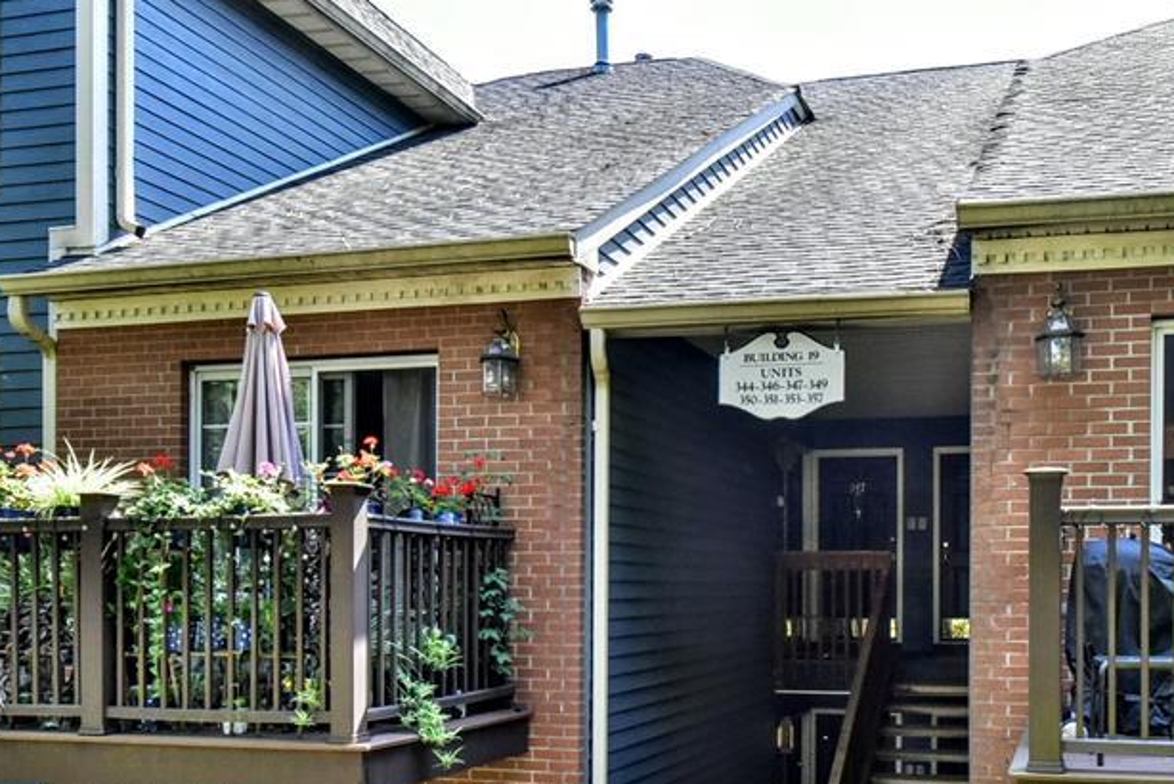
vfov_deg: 32.8
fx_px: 1305
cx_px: 738
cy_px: 594
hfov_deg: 48.0
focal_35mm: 40
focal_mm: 24
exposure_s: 1/2000
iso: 8000
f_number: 9
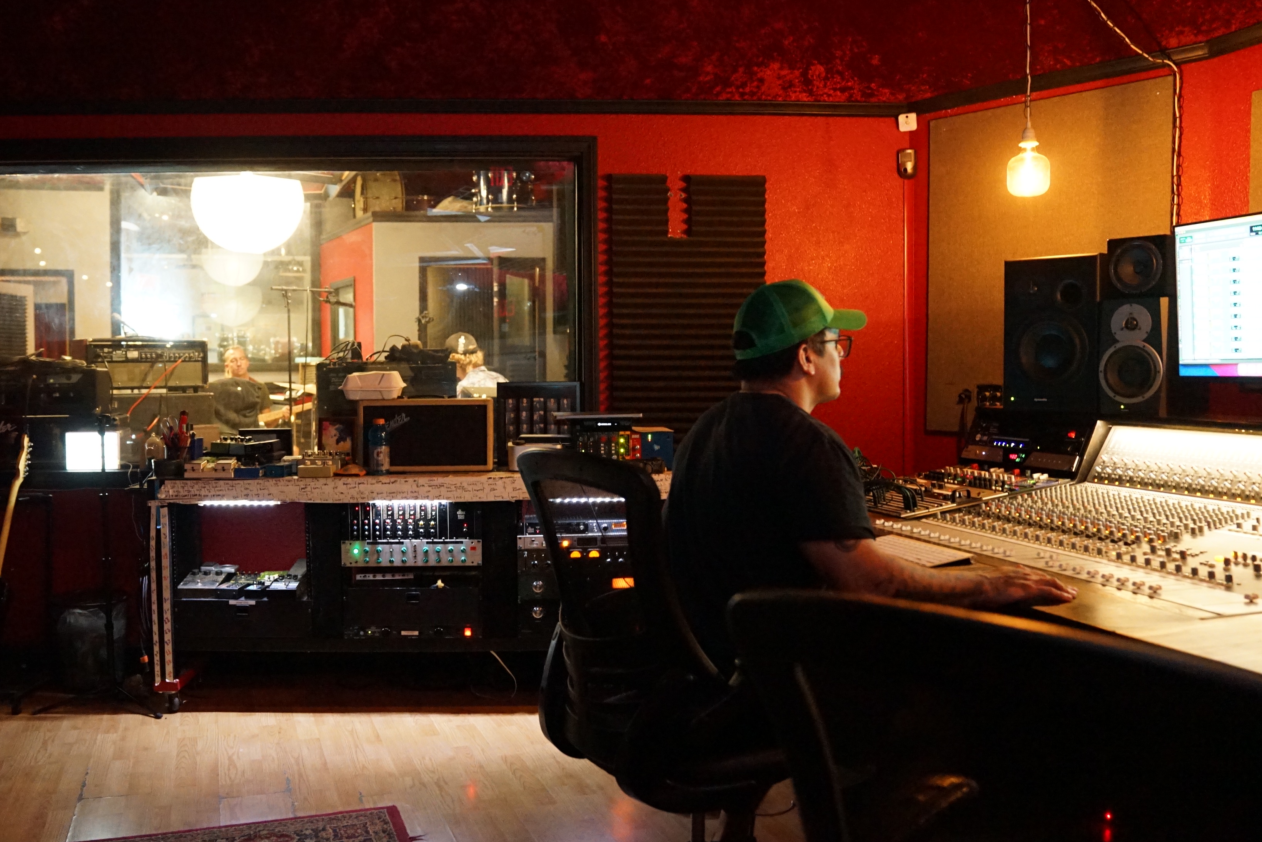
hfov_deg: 61.5
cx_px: 524
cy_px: 408
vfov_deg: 43.6
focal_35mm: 30
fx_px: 1052
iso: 6400
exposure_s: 1/40
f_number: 2.8
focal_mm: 25
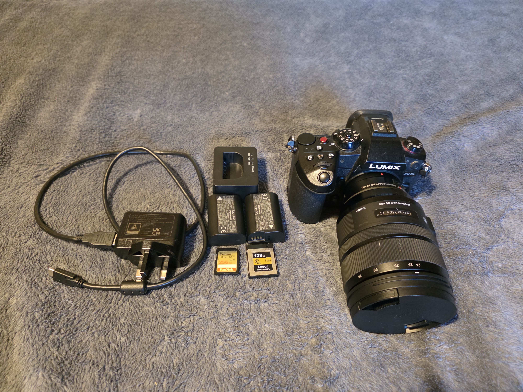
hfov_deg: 73.9
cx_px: 262
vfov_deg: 58.9
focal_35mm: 23
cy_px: 196
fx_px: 347
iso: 2500
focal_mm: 6.3
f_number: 1.7
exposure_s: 1/100
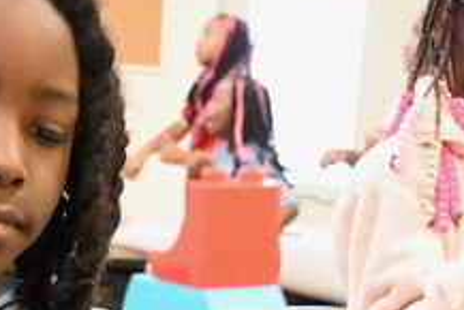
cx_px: 195
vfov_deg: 11.4
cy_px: 534
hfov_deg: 18.1
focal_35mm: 113
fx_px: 1457
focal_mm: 24
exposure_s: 1/250
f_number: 4
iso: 18000
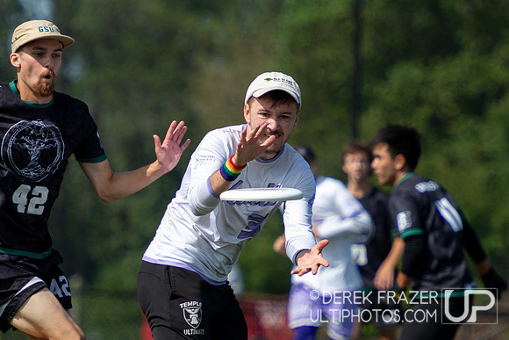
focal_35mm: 623
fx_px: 8811
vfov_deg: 2.2
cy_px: 165
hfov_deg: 3.3
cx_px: 169
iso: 280
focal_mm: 320
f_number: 5.6
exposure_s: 1/1600
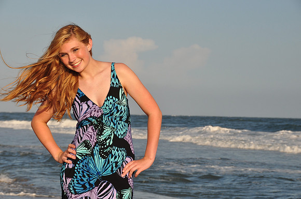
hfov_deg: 17.1
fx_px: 1002
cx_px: 150
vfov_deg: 11.4
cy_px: 100
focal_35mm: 120
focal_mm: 80
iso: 200
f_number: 11
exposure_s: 1/200
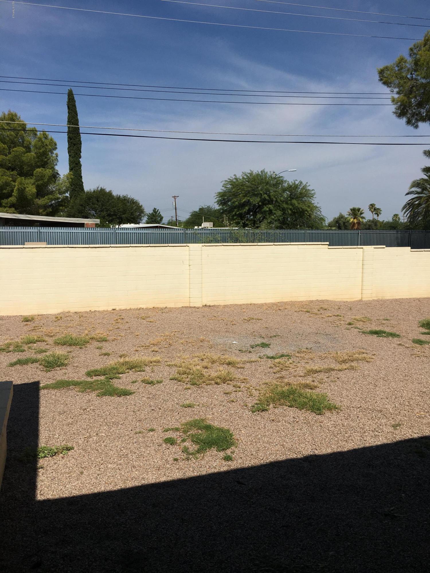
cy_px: 286
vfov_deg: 61.7
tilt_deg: -6.5
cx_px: 215
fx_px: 480
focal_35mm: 29
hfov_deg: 48.2
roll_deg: -1.1
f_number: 2.2
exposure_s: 1/4274
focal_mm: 4.15
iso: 25
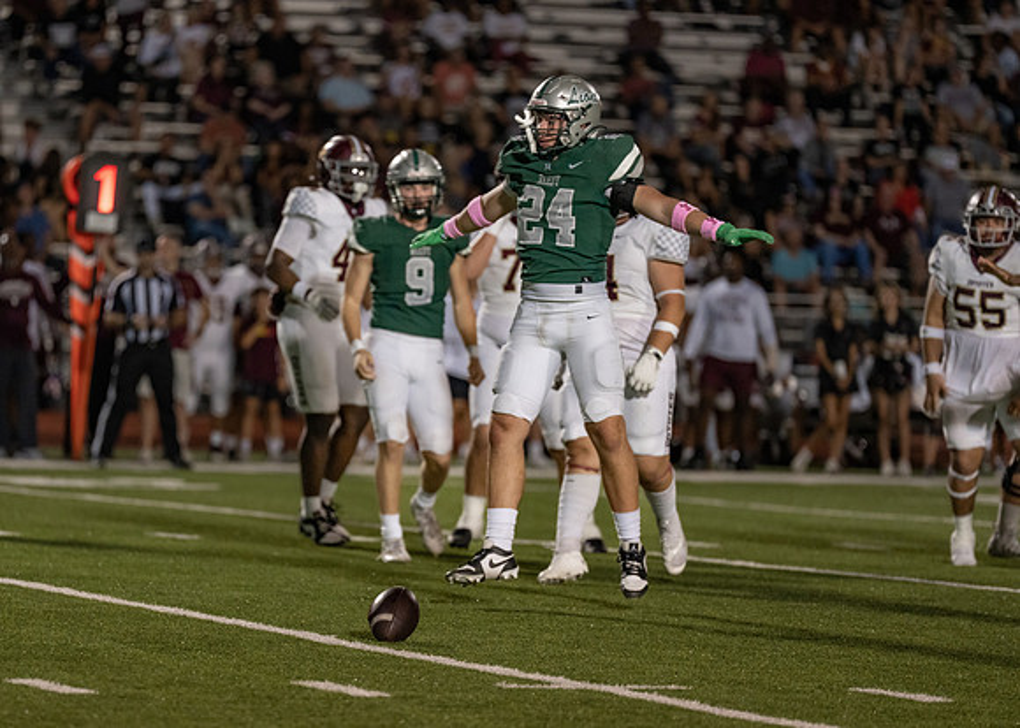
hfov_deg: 8.3
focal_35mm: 243
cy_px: 418
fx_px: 7040
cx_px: 391
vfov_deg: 5.9
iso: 2000
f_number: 2.8
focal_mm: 200
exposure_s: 1/1000
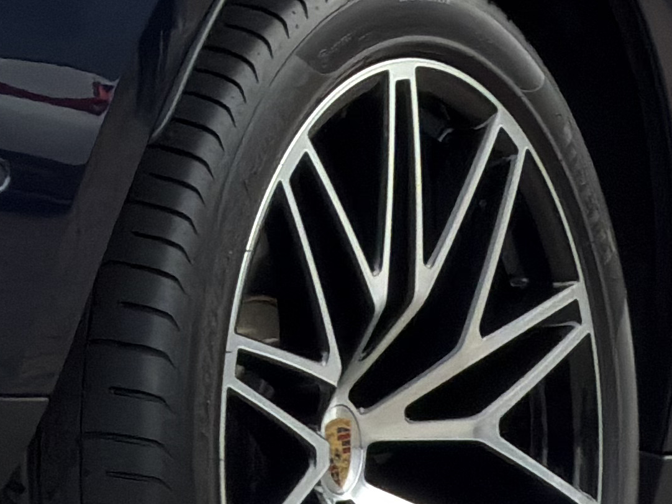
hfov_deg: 2.7
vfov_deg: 2.0
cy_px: -377
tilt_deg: -1.8
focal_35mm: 745
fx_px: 14466
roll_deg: -1.3
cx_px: -58
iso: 64
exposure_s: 1/121
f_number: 2.8
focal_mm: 16.89
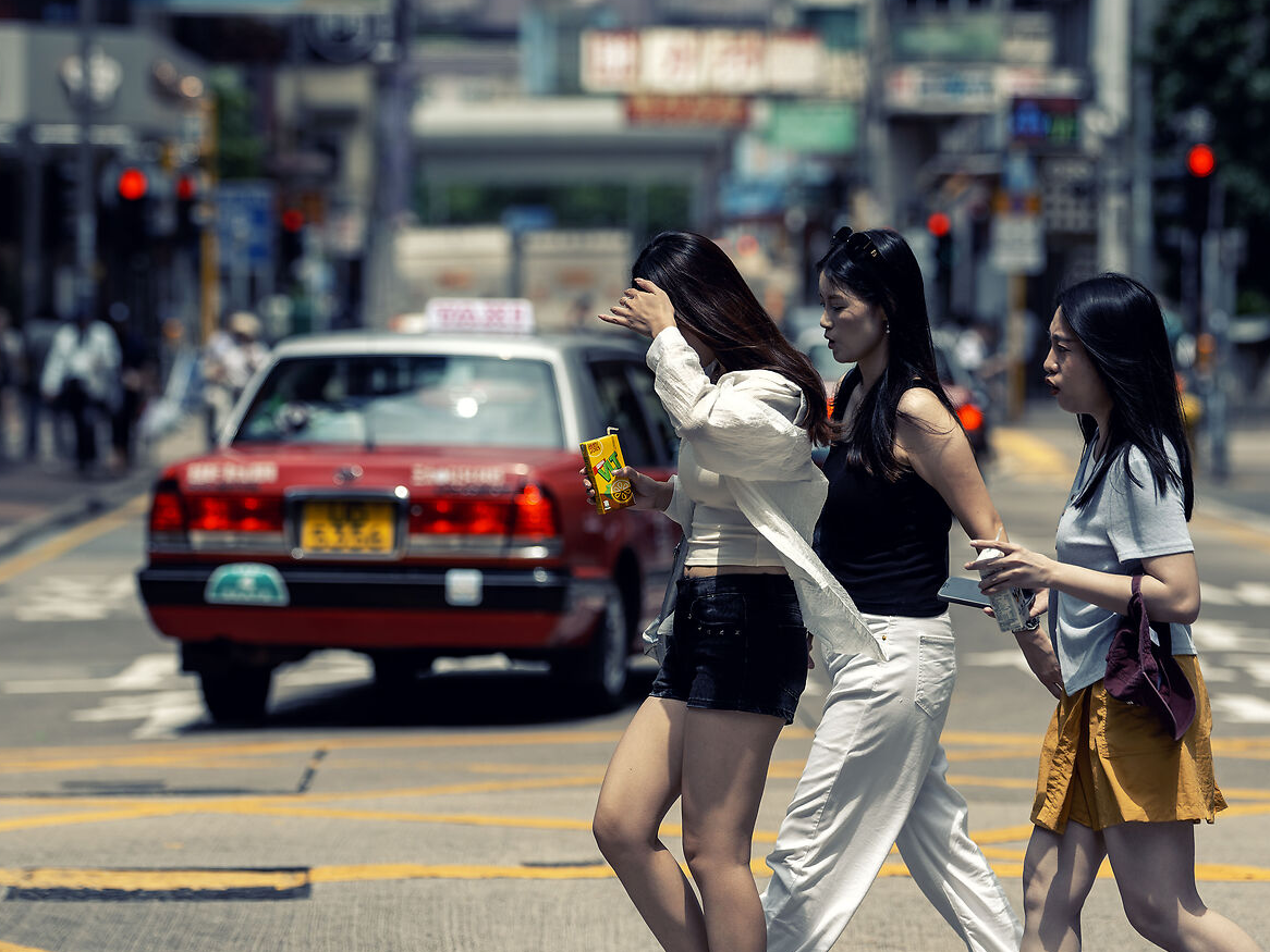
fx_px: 6752
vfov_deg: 8.1
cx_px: 602
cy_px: 445
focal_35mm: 184
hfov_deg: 10.7
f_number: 2
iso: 100
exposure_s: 1/3200
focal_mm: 93
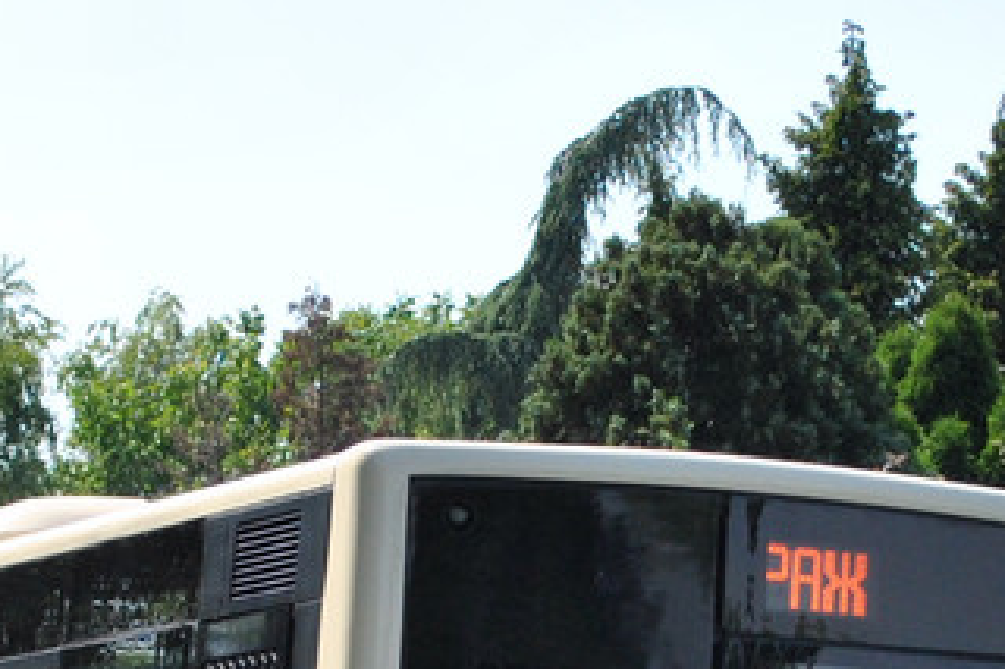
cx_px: 391
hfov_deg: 12.2
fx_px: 4715
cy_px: 622
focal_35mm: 169
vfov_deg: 8.1
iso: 200
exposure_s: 1/1000
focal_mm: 30
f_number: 4.5
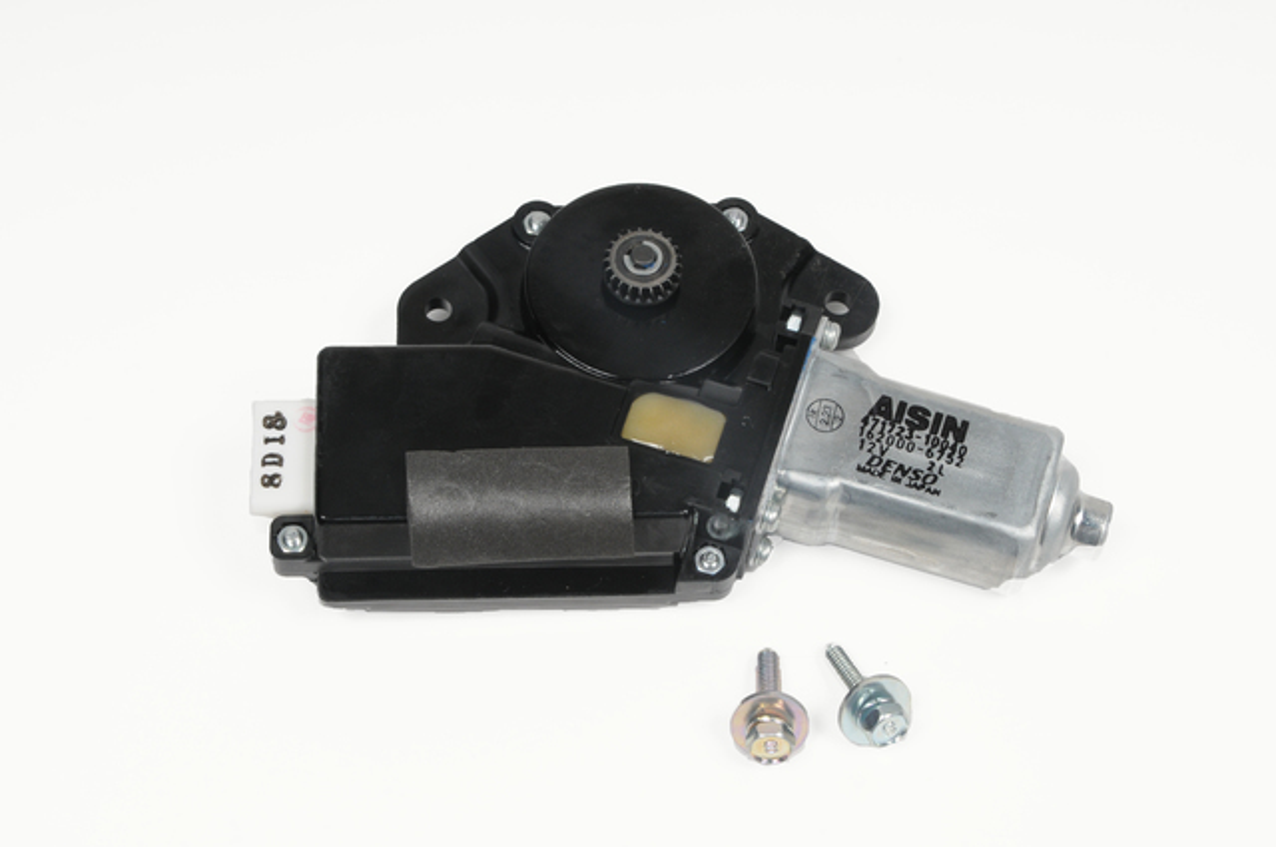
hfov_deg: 27.0
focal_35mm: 75
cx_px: 638
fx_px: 2655
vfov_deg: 18.1
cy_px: 424
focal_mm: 50
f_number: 19
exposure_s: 1/180
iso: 400
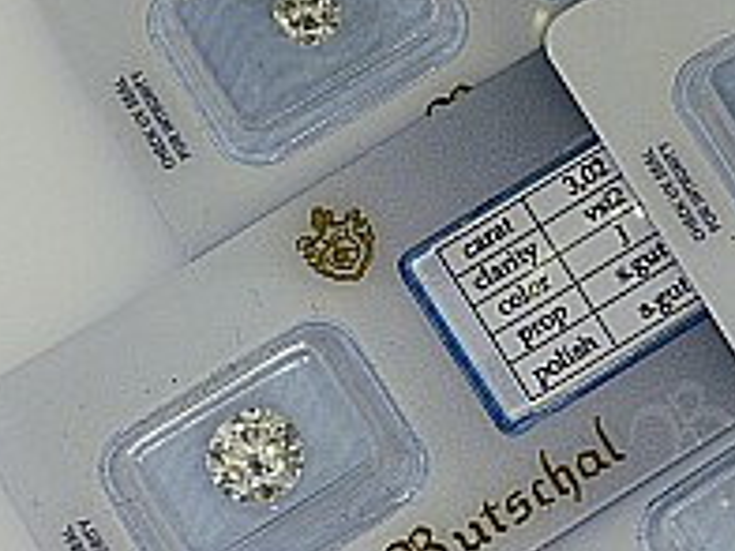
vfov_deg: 8.9
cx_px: 630
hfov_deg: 11.8
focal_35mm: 167
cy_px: 247
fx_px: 3546
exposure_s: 1/400
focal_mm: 41
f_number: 8
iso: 200
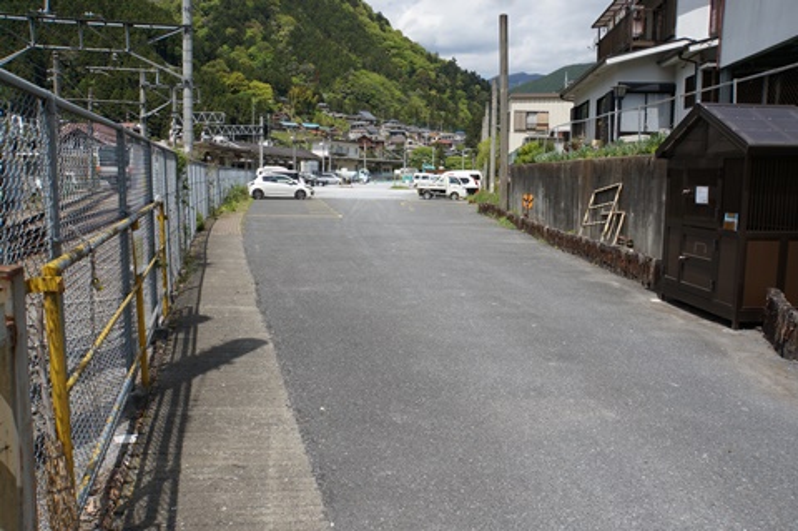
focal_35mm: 31
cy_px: 266
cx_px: 399
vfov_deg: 42.6
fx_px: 681
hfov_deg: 60.7
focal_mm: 20.5
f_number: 11
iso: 100
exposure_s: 1/125
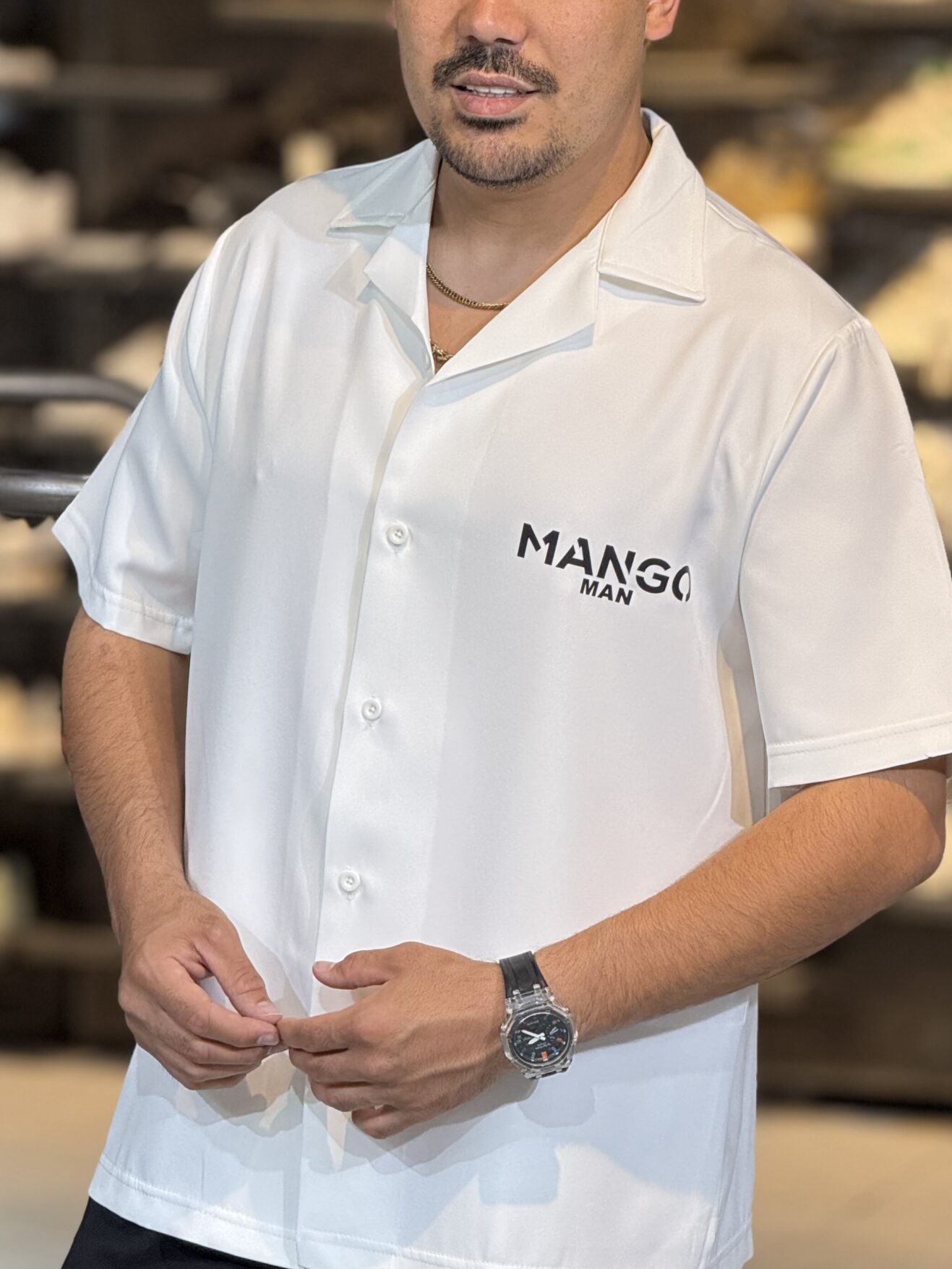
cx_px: 520
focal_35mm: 175
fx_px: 6415
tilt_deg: -2.9
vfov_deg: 11.3
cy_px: 526
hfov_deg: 8.5
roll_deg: -1.9
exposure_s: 1/100
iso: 125
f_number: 2.8
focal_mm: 15.66
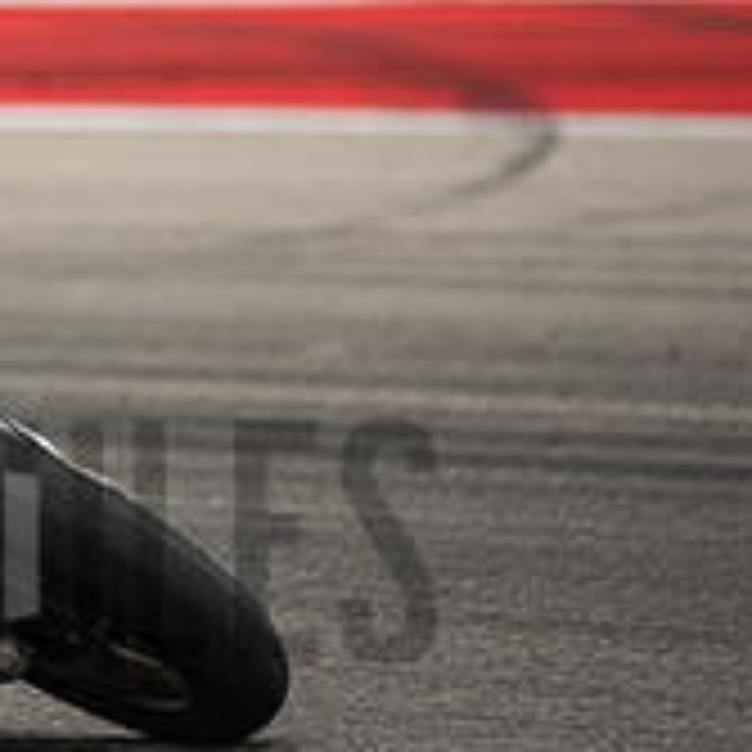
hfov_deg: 2.0
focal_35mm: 887
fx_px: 21801
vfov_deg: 2.0
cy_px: 547
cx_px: -513
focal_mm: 200
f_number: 2
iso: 500
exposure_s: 1/5000
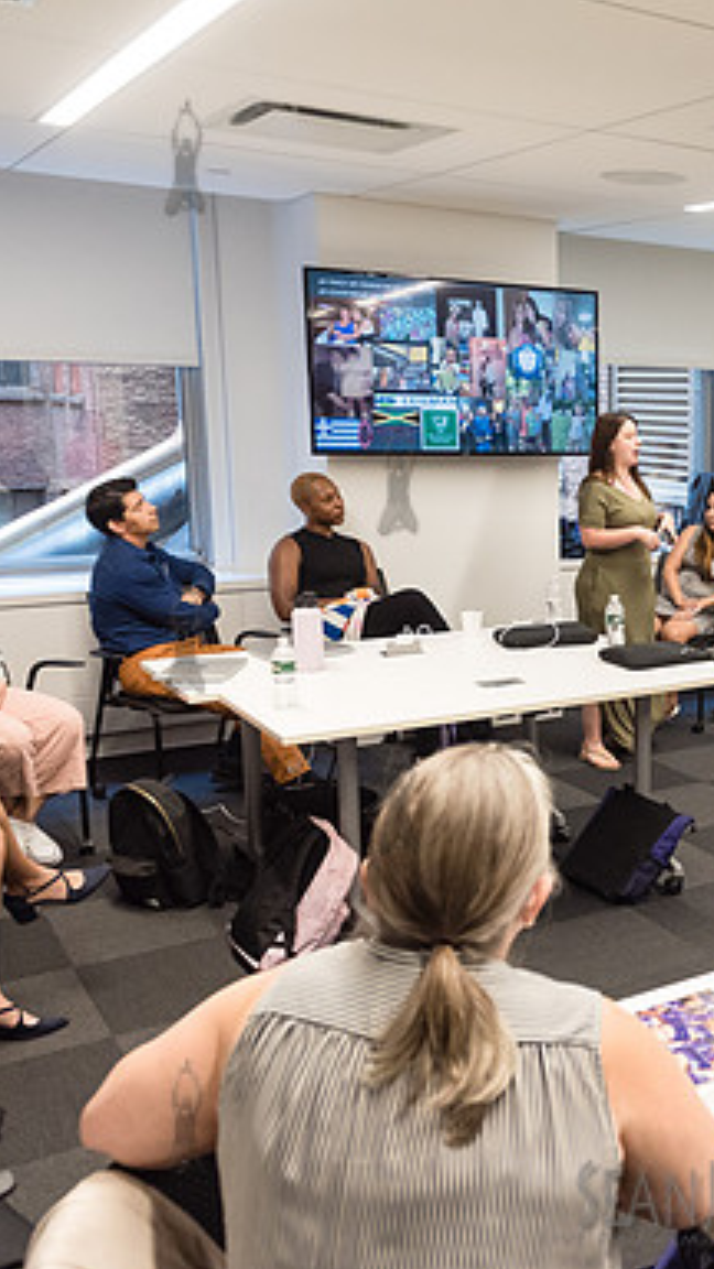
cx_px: 823
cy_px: 636
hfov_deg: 27.9
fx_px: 1279
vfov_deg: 52.8
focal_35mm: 38
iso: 2500
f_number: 4.5
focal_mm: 24
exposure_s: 1/250
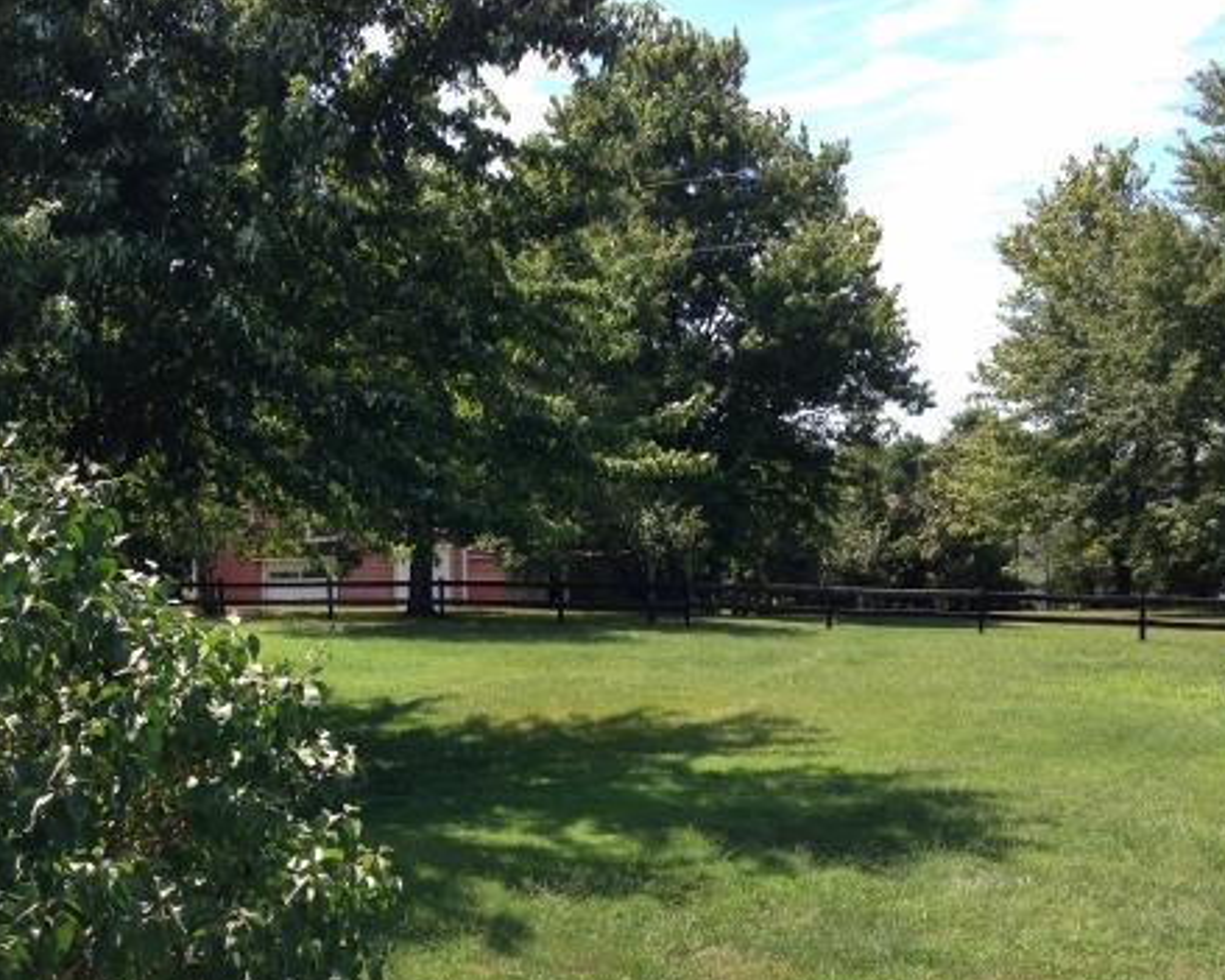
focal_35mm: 47
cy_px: 662
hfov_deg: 39.5
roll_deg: +0.9
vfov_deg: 31.8
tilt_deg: -4.3
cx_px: 550
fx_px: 1704
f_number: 2.4
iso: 50
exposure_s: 1/661
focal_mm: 4.12
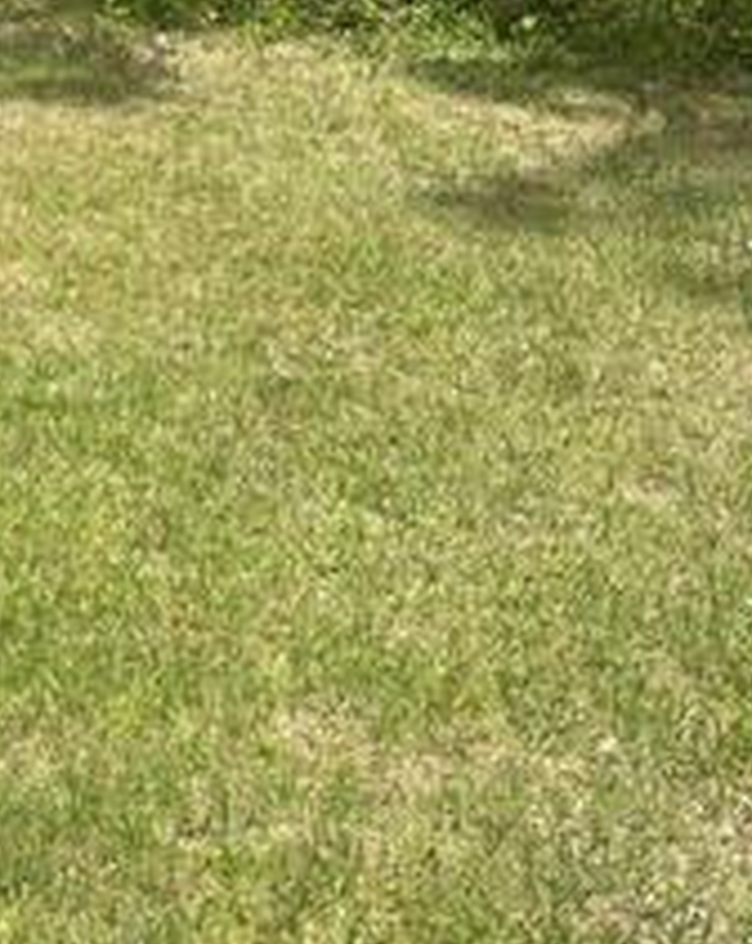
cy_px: -49
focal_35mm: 89
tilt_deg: -8.7
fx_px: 2483
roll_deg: -0.7
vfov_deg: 20.7
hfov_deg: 15.5
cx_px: -479
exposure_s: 1/1912
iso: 32
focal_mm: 5.1
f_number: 1.6
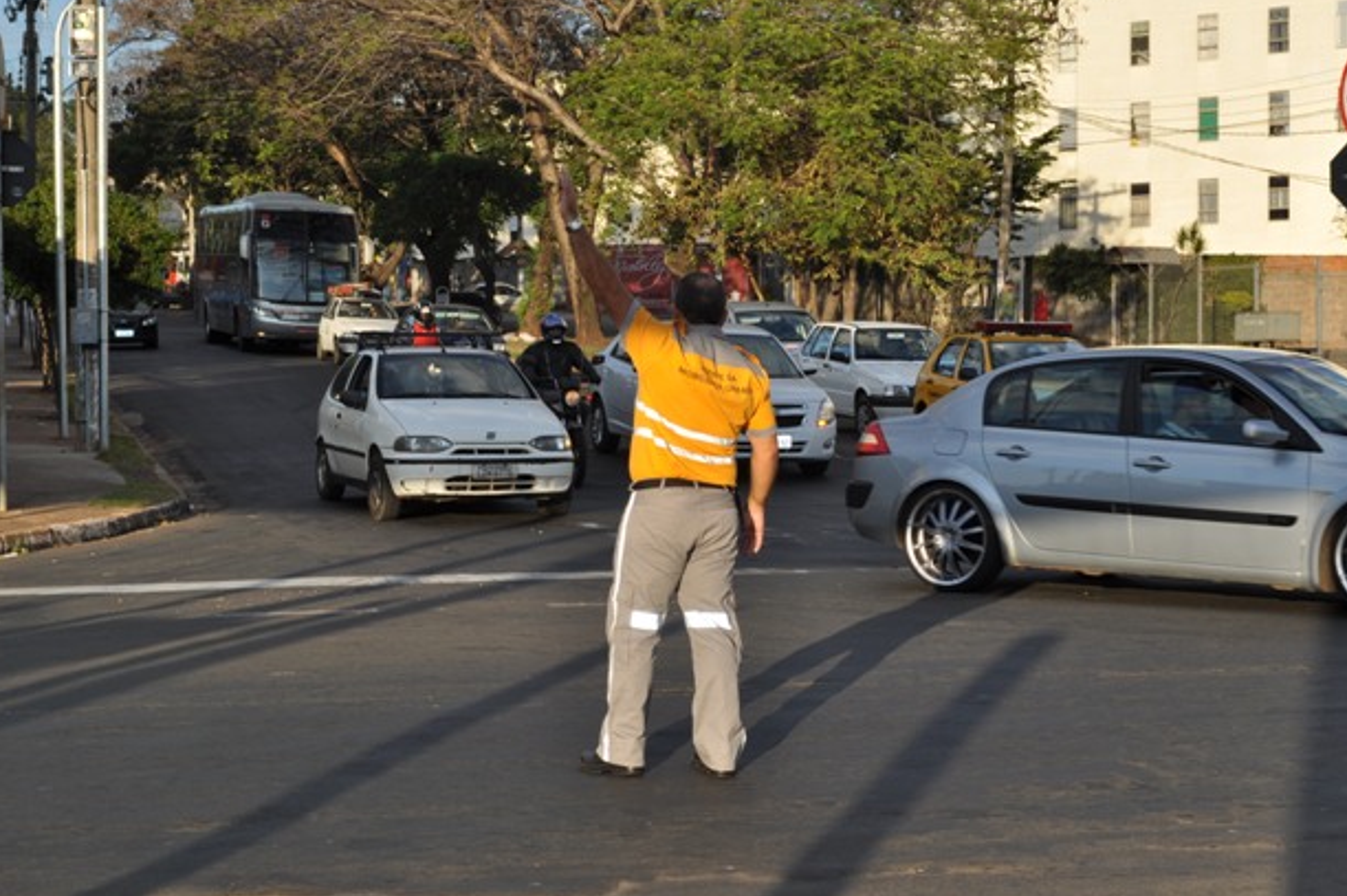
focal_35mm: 69
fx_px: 2580
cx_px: 687
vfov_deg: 19.7
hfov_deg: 29.3
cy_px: 452
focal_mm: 44
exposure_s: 1/200
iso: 200
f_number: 10
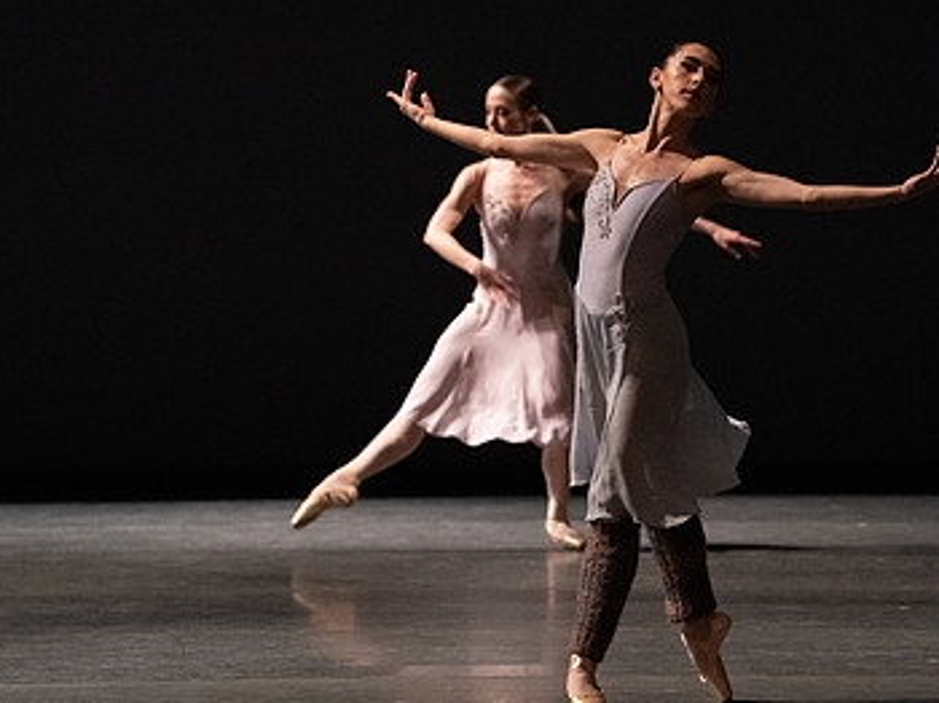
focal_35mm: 319
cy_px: 235
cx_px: 630
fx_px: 8647
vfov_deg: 4.7
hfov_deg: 6.2
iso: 12800
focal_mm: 200
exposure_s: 1/400
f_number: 5
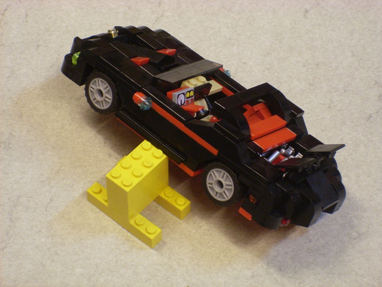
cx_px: 191
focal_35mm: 114
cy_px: 144
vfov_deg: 13.0
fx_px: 1258
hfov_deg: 17.3
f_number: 5.6
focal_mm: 18.9
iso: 200
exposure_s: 1/6
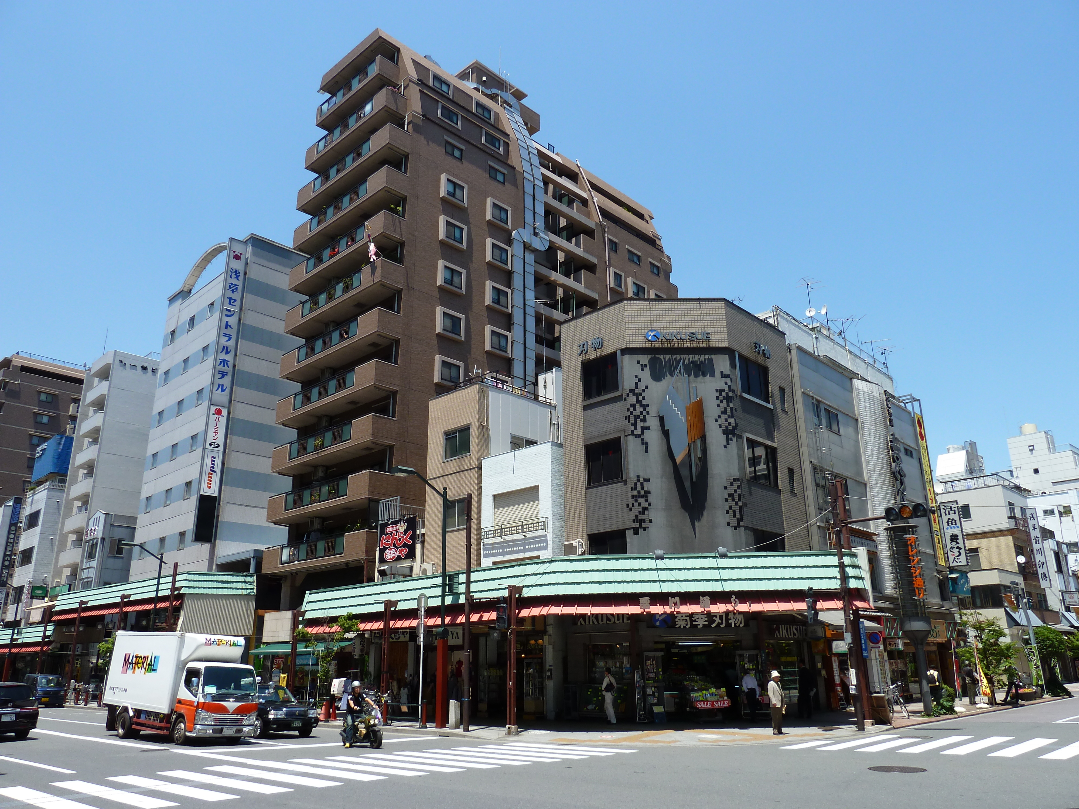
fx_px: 779
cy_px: 404
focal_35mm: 25
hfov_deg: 69.4
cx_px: 540
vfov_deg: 54.9
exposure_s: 1/400
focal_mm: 4.1
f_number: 4
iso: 80
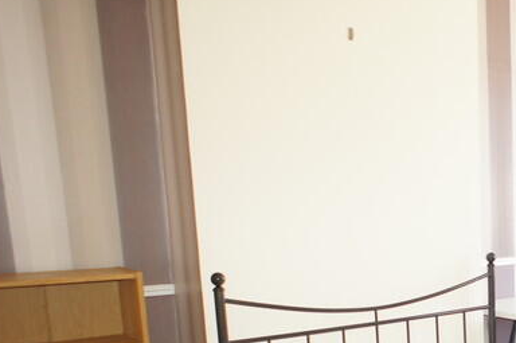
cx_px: 562
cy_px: 341
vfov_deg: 20.5
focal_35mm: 64
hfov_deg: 28.7
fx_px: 916
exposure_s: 1/60
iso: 200
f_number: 3.2
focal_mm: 16
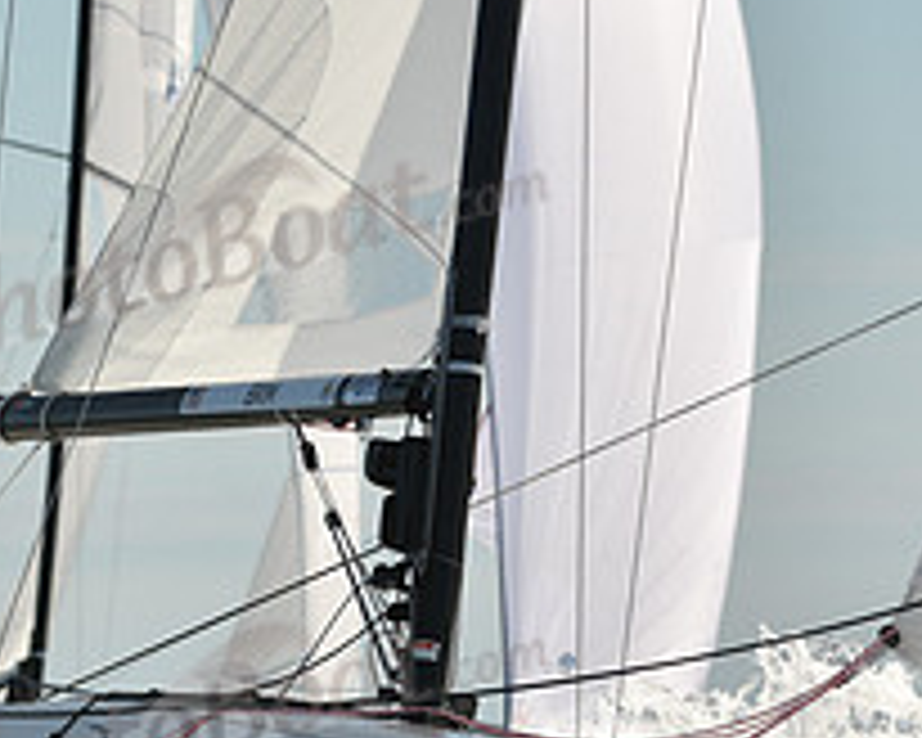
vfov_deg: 2.9
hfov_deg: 3.6
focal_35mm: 532
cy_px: 547
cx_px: -315
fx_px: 14517
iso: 250
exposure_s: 1/1000
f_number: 7.1
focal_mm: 200
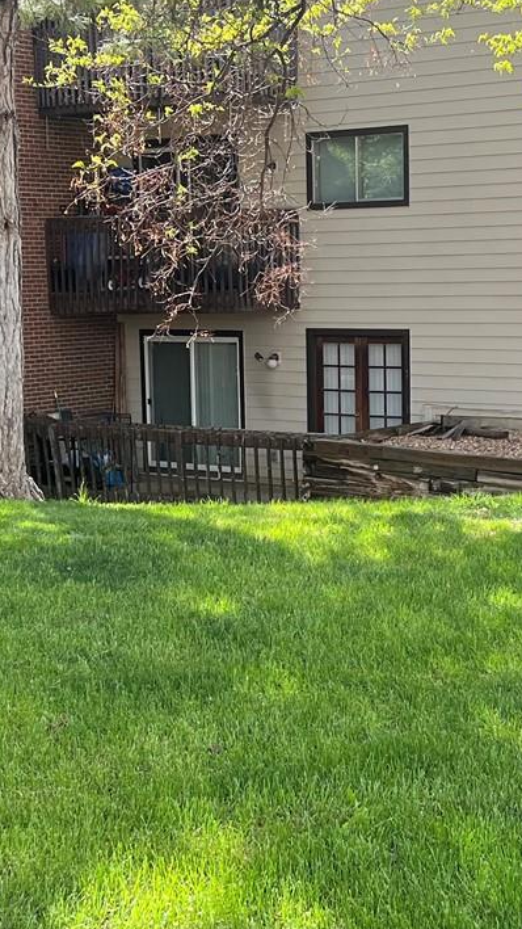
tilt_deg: -6.4
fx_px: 1576
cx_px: 265
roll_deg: +3.1
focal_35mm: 64
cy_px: 461
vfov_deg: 32.8
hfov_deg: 18.8
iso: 50
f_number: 1.5
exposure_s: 1/588
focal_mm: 5.7
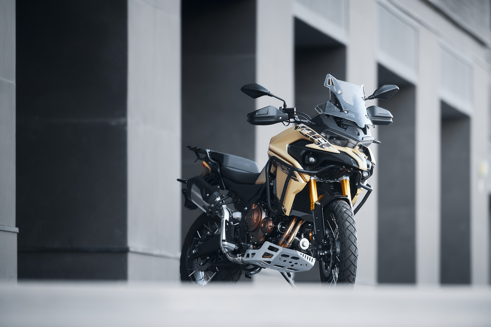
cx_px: 246
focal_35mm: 300
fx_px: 4089
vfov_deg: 4.6
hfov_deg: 6.9
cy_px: 164
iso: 640
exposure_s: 1/800
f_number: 2.8
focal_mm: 300
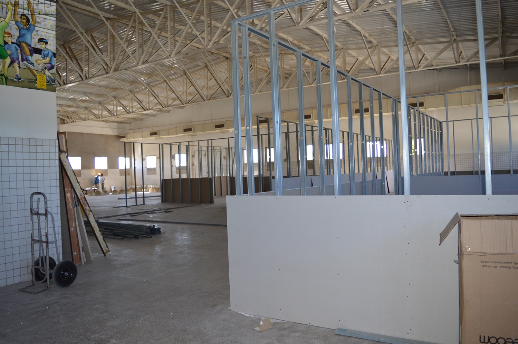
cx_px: 259
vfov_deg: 47.8
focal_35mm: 27
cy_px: 172
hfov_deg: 67.4
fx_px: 388
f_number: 4
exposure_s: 1/125
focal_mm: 18
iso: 280
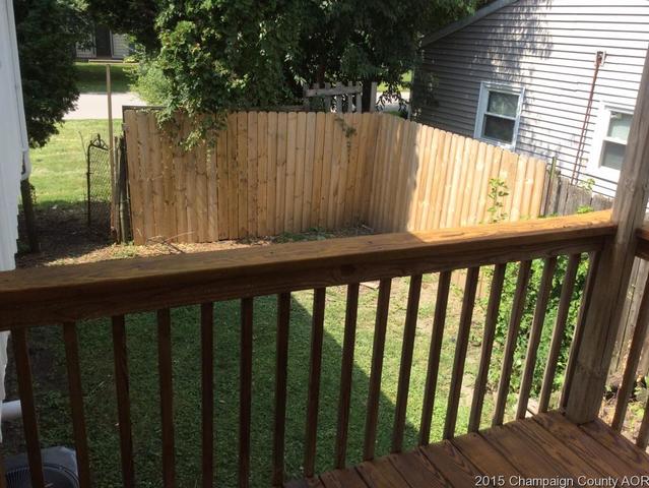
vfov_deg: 43.0
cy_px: 244
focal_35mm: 33
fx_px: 619
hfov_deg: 55.3
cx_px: 324
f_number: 2.4
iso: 32
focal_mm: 3.3
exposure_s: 1/506
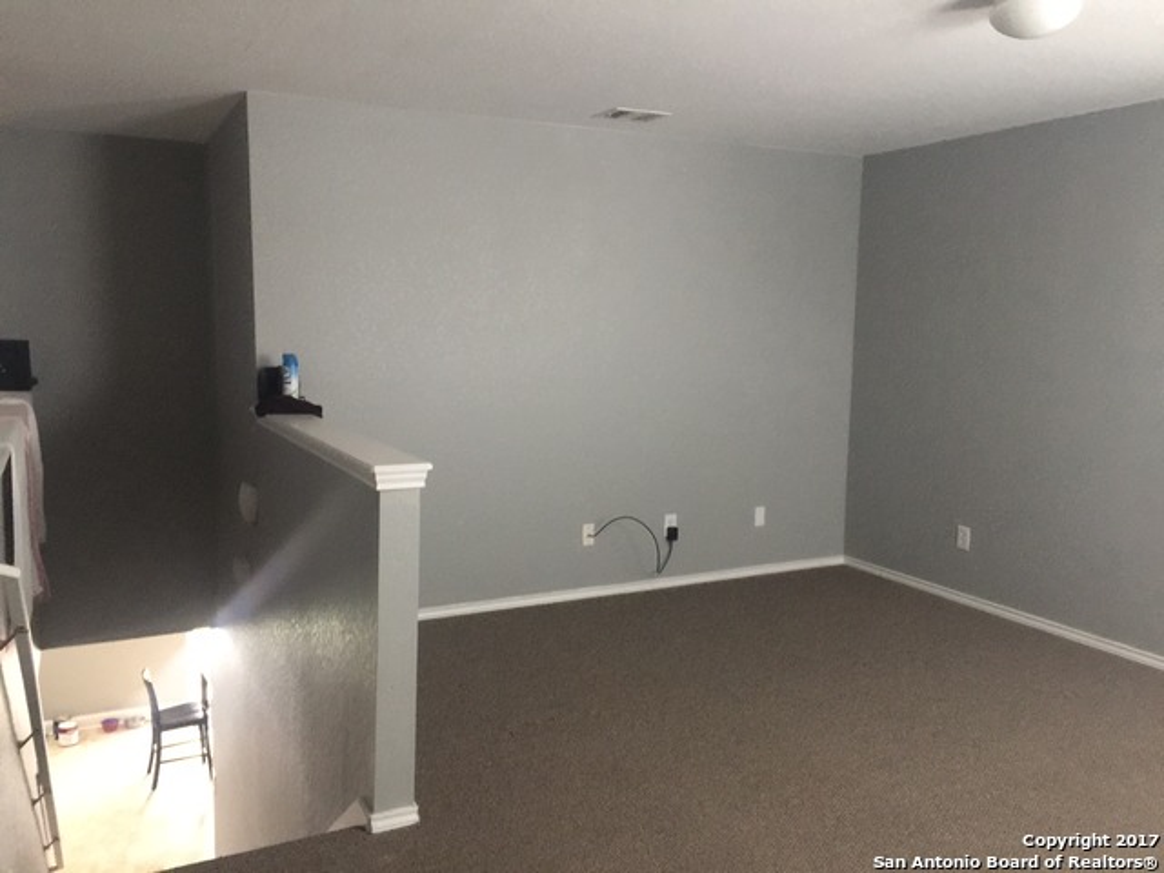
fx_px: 975
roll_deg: -0.9
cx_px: 582
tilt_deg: -7.0
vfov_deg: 48.2
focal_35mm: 29
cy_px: 436
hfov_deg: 61.7
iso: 100
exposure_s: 1/4
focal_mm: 4.15
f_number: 2.2
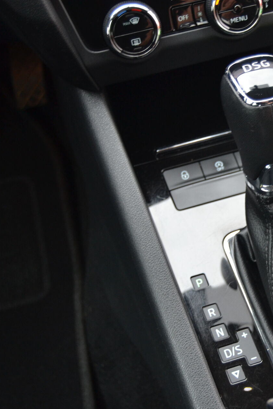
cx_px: 264
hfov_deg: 19.5
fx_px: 774
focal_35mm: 68
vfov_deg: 29.7
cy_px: 205
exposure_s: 1/60
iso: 500
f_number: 4.2
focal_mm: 30
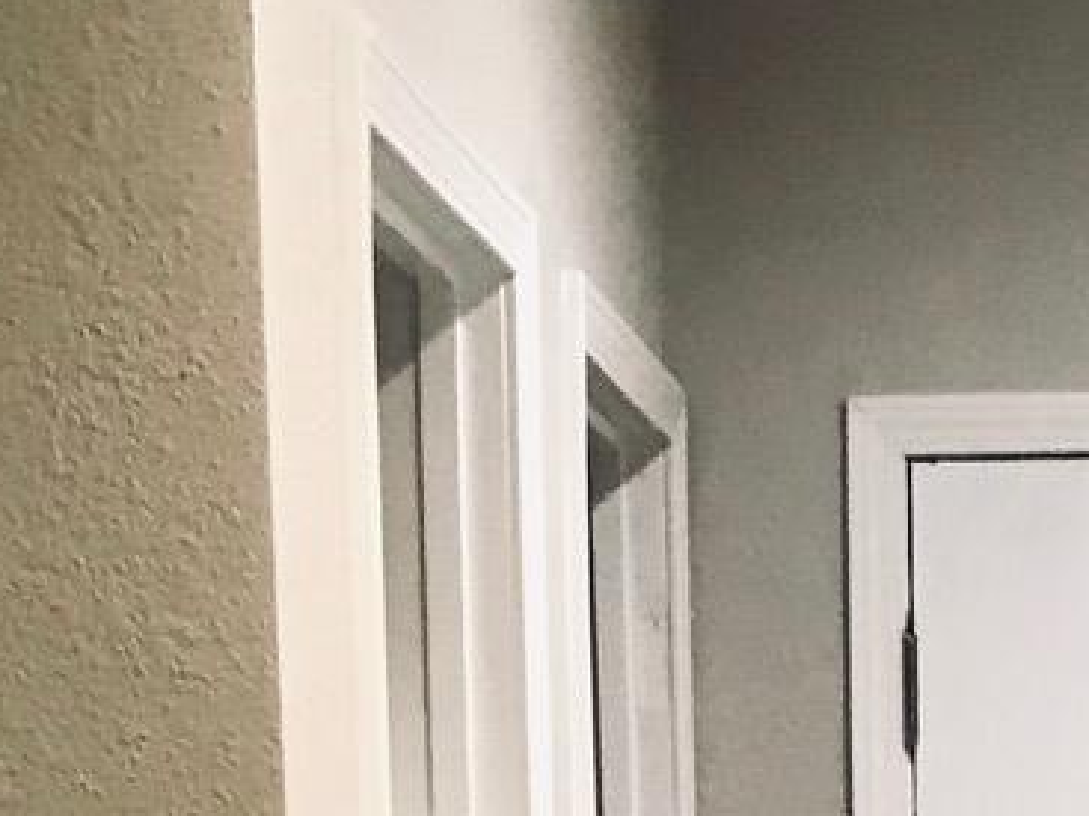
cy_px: 1944
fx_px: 4843
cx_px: 1071
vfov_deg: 8.8
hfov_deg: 12.7
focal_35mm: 154
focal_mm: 3.99
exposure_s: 1/20
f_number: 1.8
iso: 32
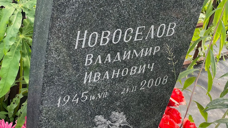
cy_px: 61
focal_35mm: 85
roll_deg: -10.3
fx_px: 514
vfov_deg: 14.2
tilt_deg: -30.9
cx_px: 115
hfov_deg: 25.0
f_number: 2.8
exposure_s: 1/121
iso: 100
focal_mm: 9
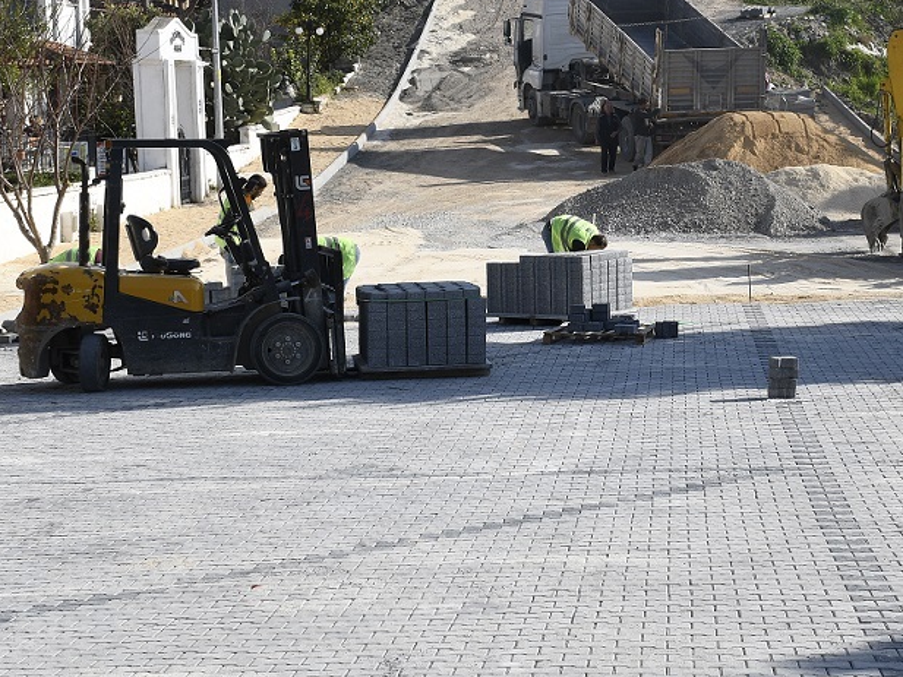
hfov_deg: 19.7
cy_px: 216
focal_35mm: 99
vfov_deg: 14.9
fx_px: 2583
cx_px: 626
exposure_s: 1/160
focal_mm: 38
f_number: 11
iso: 125
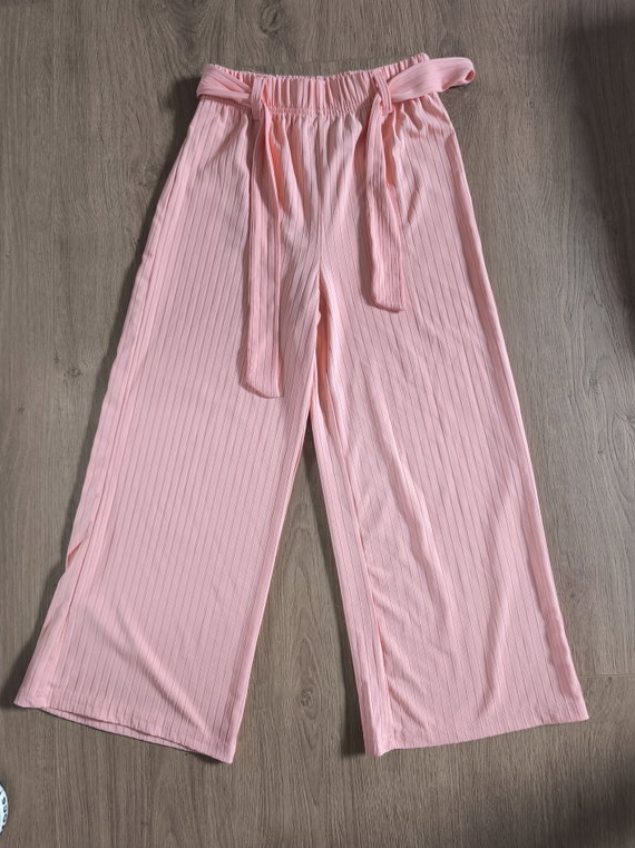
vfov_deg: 69.4
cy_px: 427
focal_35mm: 25
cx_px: 299
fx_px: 612
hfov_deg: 54.8
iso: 640
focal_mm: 6.57
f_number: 1.6
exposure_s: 1/33.3
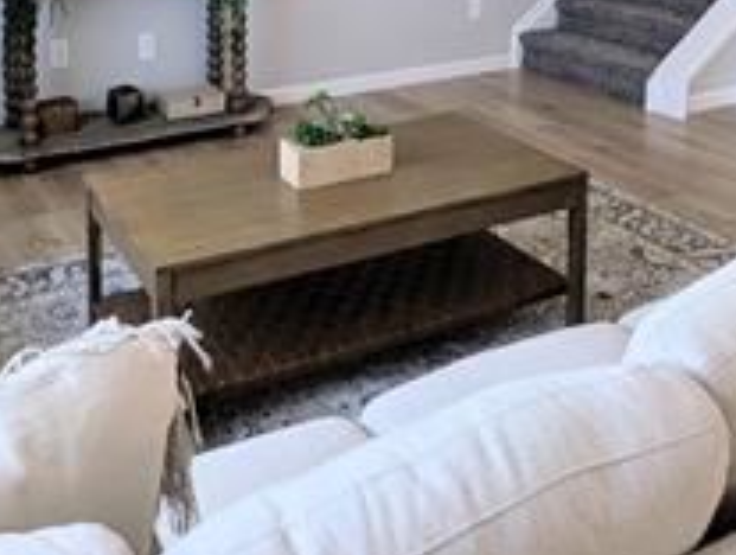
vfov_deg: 30.8
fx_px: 852
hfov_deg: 46.5
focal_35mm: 40
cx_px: 304
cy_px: -103
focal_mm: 1.95
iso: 40
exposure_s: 1/470
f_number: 2.2
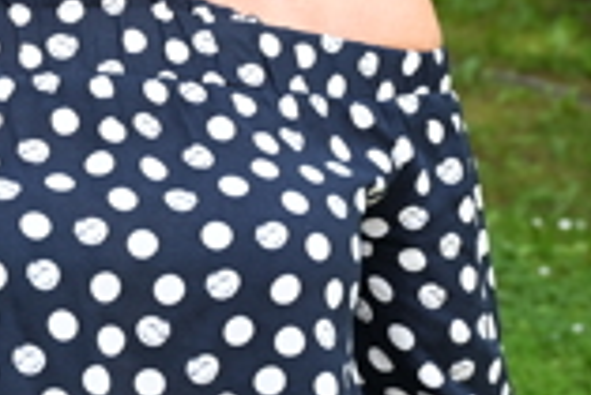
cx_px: -75
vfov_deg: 8.2
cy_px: 162
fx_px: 2744
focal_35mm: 167
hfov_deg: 12.1
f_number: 5
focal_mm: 38
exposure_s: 1/500
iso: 500
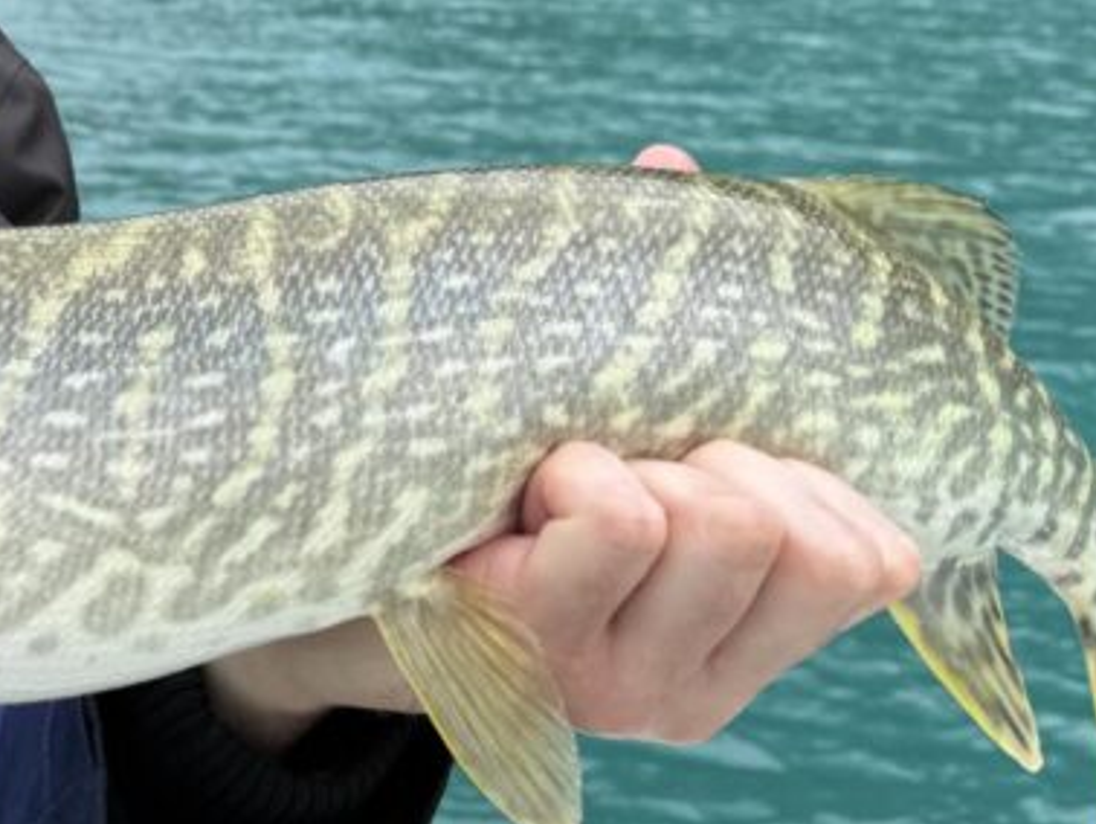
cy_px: 136
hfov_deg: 28.1
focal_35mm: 65
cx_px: 14
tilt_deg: -7.1
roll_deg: -1.1
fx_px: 2059
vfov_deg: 22.2
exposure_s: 1/2053
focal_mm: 6.76
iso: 80
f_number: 1.78
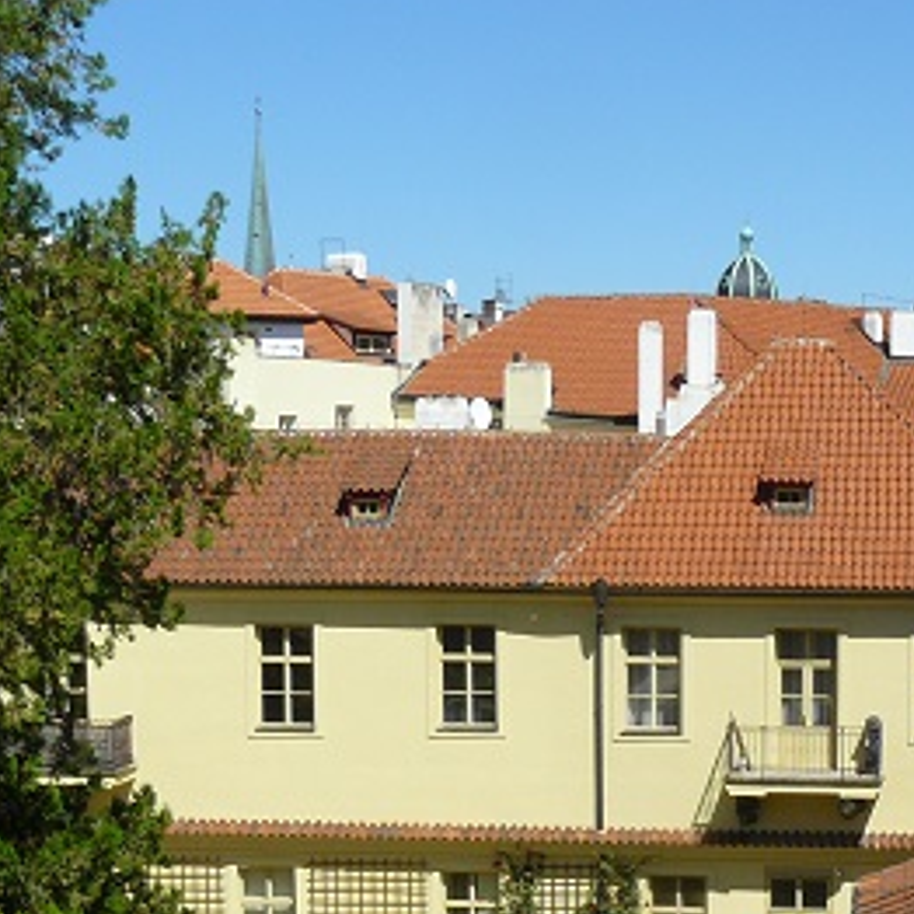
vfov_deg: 20.7
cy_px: 839
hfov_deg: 20.5
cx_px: 911
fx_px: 2450
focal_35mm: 82
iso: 100
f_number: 5.6
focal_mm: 6
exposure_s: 1/500
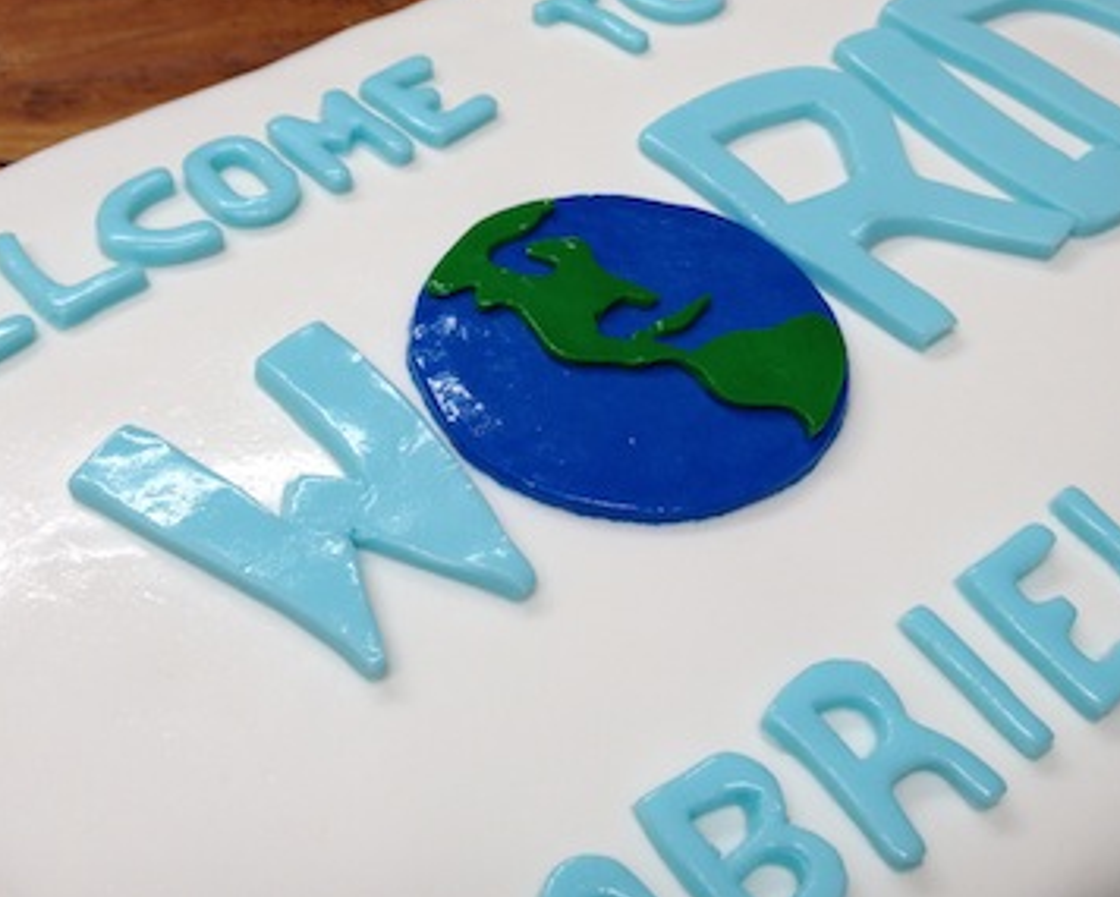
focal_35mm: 48
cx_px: 516
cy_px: 367
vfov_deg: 31.4
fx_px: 1592
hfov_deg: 38.7
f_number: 2.4
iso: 64
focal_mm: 4.28
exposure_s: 1/40
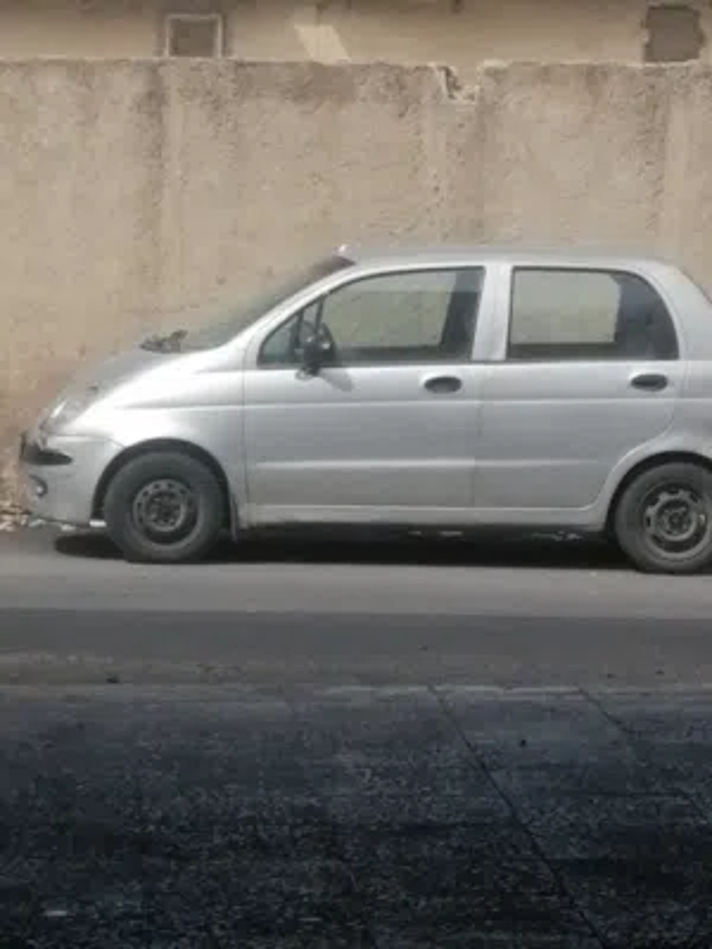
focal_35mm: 144
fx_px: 3949
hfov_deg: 10.3
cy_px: 474
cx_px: 356
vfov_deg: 13.7
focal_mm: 4.75
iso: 50
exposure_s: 1/1626
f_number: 1.8
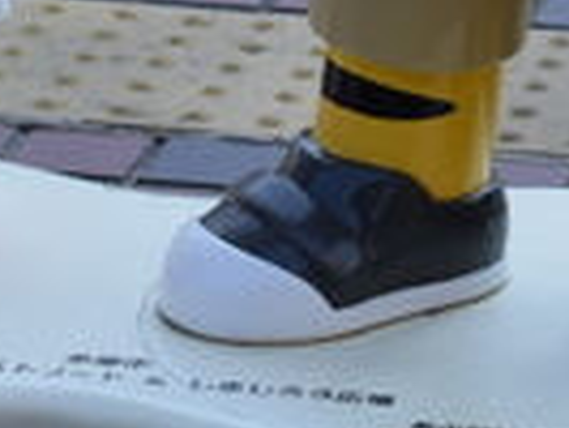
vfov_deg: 4.5
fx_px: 5429
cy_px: -377
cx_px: 308
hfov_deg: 6.0
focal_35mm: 330
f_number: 5.6
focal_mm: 38
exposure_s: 1/320
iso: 100
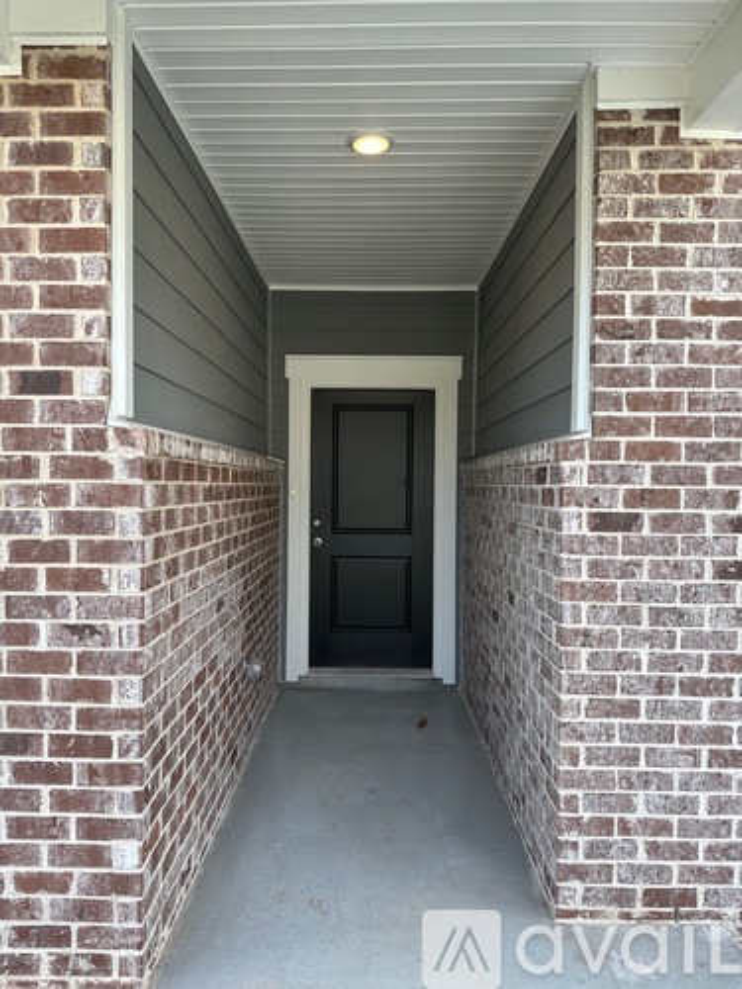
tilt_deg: -1.0
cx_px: 371
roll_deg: -0.9
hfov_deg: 56.8
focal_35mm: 24
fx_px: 686
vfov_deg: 71.6
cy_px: 494
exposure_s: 1/412
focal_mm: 6.86
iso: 80
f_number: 1.78
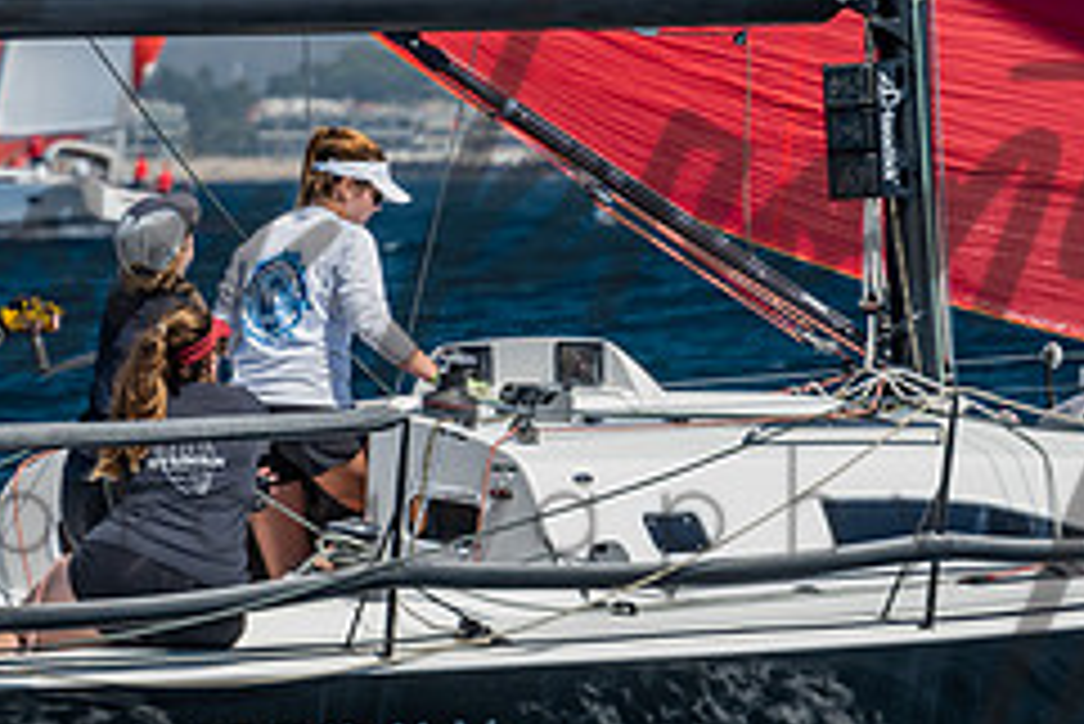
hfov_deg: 3.3
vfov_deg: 2.2
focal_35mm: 631
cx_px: 428
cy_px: 233
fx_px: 19011
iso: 160
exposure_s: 1/400
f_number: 6.3
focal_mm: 200
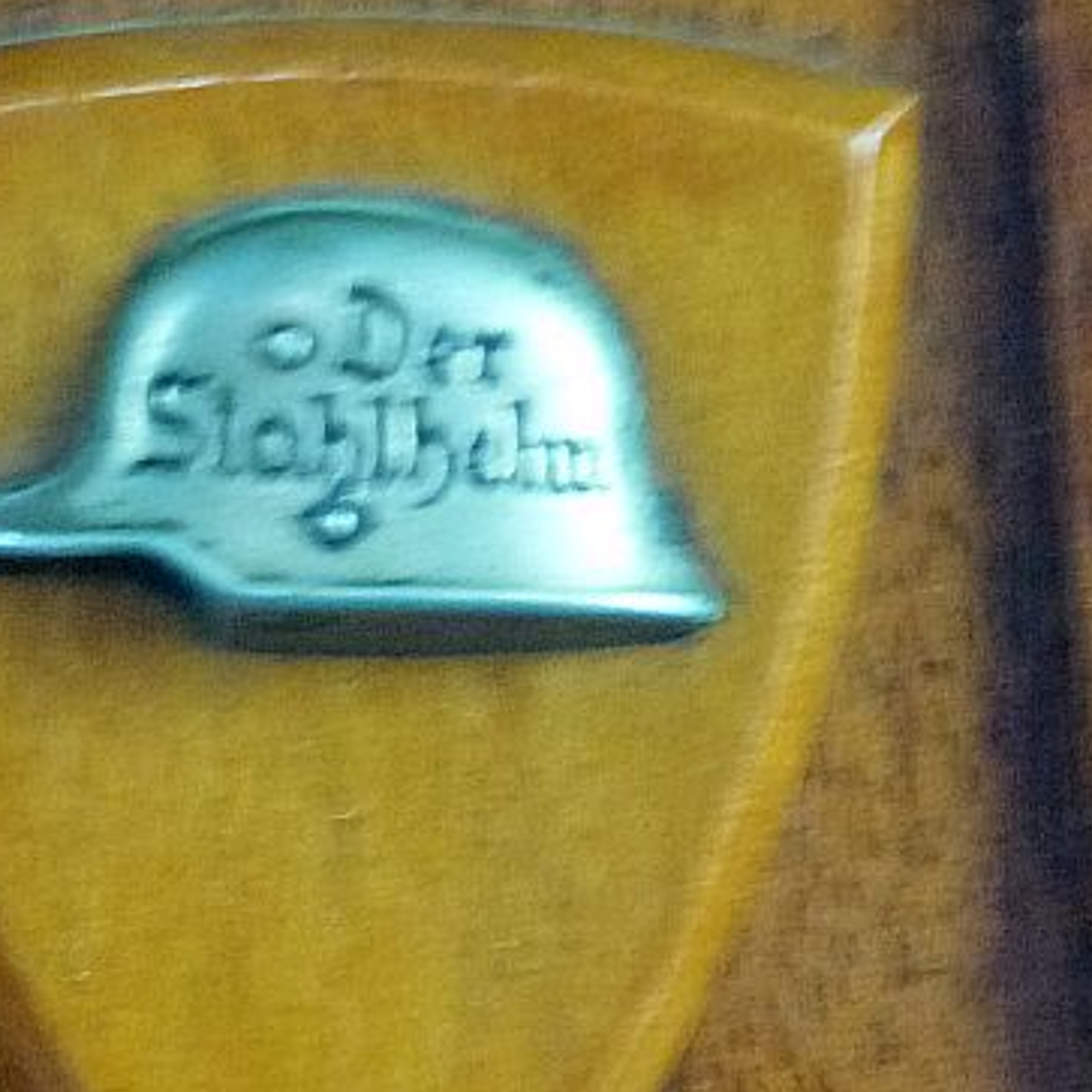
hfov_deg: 10.3
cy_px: 922
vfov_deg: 10.3
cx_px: 442
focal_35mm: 169
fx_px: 6032
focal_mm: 11.7
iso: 400
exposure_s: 1/40
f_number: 4.6
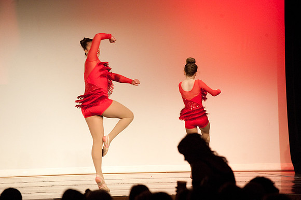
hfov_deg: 10.3
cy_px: 100
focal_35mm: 200
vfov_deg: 6.9
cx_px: 150
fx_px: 1671
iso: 3200
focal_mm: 200
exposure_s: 1/200
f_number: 4
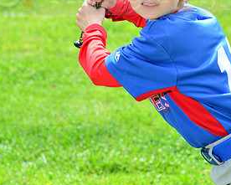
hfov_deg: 7.3
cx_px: 111
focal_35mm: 266
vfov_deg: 5.8
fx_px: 1819
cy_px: -12
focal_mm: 135
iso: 200
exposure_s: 1/200
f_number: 8
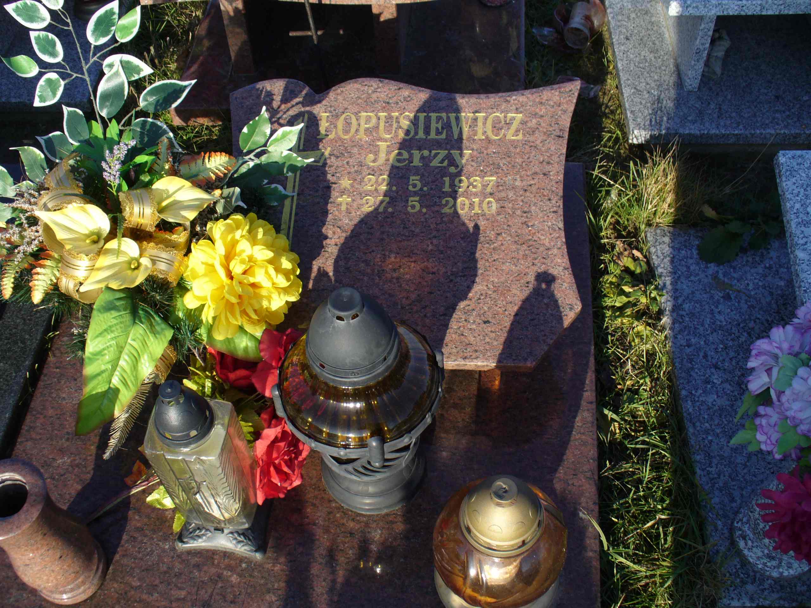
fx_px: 867
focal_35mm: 37
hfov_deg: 50.1
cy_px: 304
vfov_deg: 38.7
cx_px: 406
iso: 80
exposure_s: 1/160
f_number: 5.6
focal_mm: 6.1
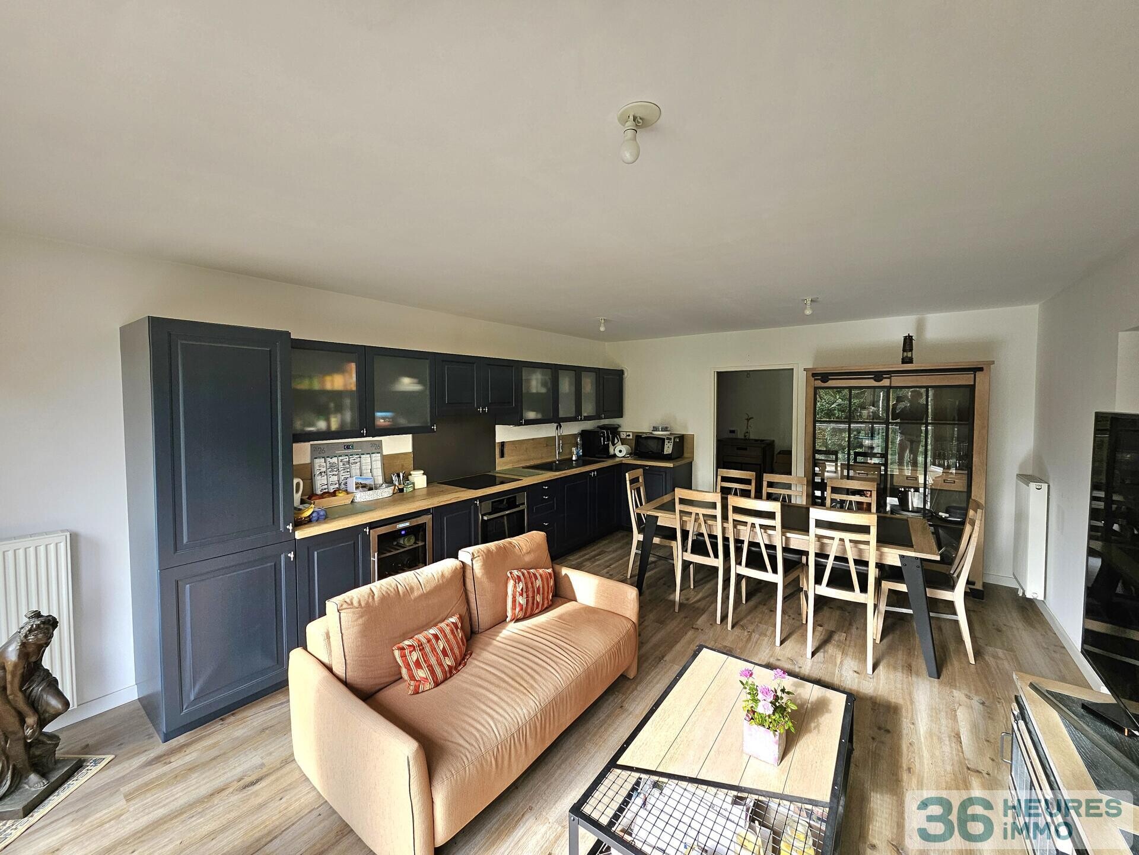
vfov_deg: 89.9
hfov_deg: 106.2
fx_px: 428
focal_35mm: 13
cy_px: 428
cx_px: 570
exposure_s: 1/50.3
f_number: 2.2
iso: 32
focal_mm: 1.74
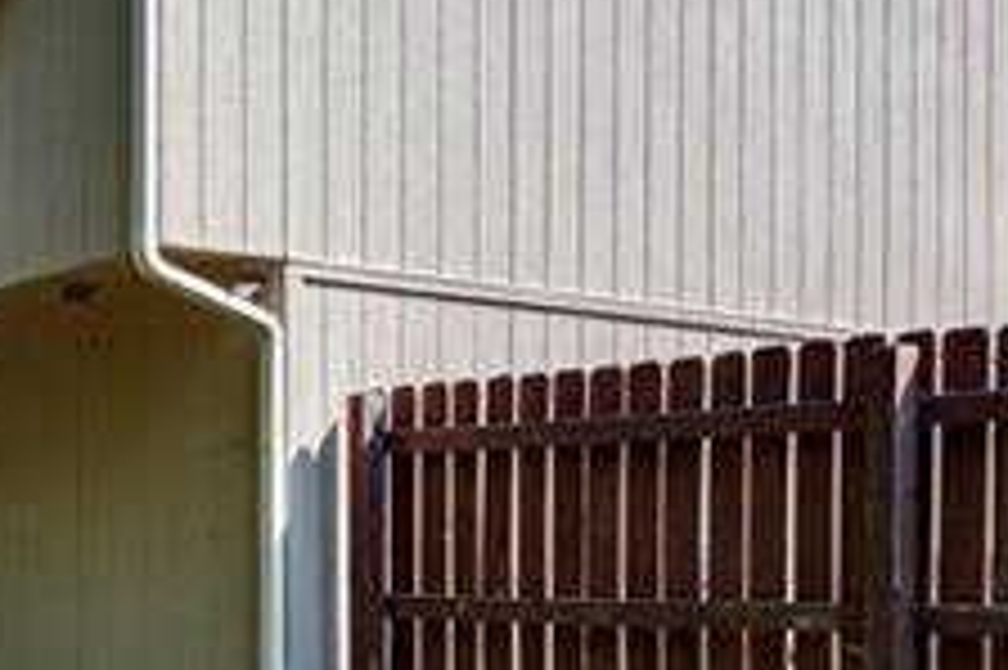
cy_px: 164
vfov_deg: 18.5
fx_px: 2042
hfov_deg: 23.6
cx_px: -392
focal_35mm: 73
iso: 200
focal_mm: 16
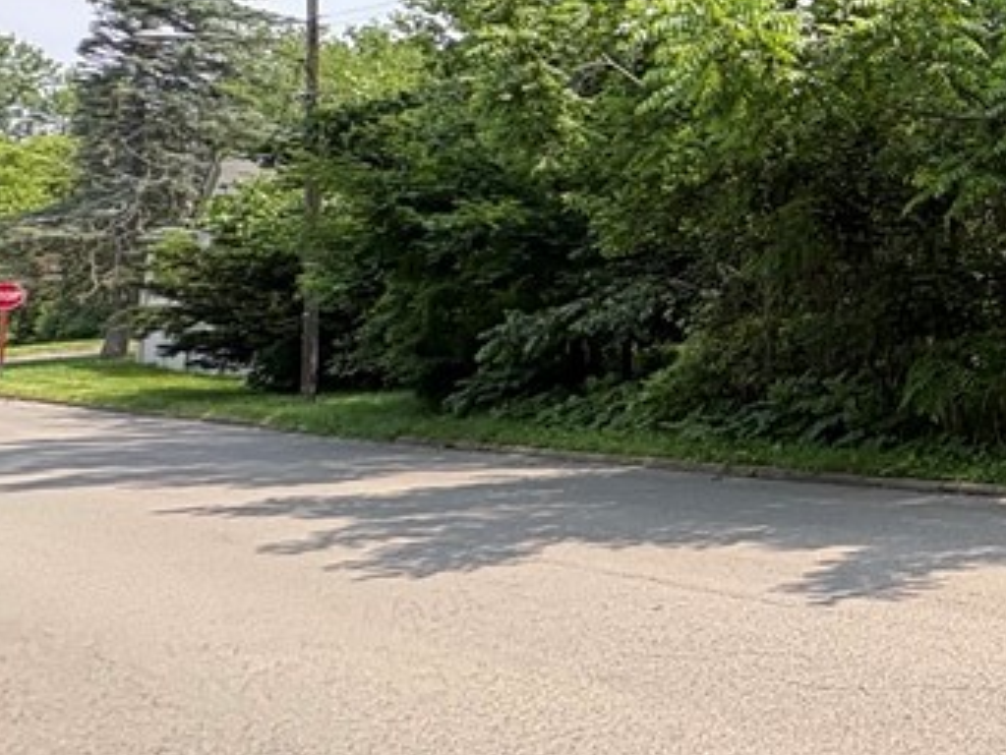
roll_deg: -1.4
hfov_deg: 29.2
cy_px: 195
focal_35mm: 42
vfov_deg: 33.7
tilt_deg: +8.2
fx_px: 1221
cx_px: 1484
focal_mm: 2.22
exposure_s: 1/308
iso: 50
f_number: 2.2
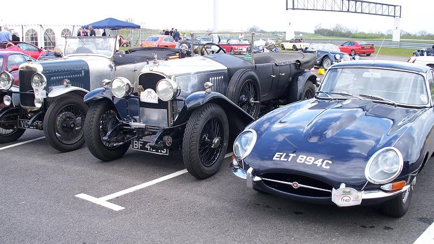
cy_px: 130
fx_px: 495
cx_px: 199
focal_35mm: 43
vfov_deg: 27.7
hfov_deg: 47.3
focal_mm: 7.54
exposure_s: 1/250
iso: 64
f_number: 2.8
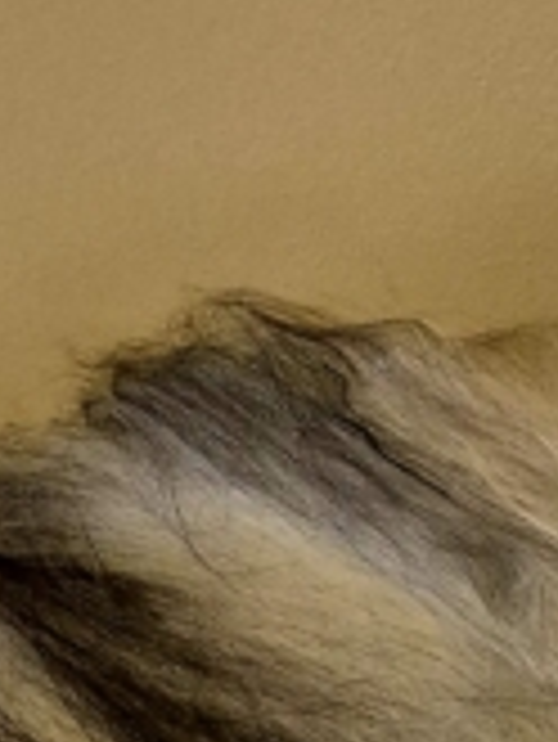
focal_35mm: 141
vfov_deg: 12.8
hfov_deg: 9.9
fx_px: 3027
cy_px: 1300
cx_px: 1051
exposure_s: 1/100
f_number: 1.8
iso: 1000
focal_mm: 5.4
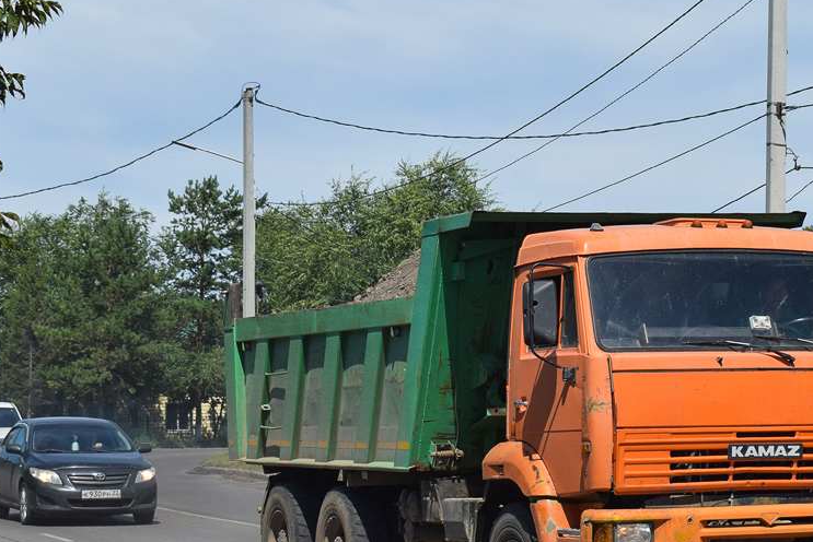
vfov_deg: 14.9
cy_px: 335
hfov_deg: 21.9
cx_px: 640
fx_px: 2078
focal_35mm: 92
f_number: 6.3
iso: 200
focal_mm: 38
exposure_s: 1/1250
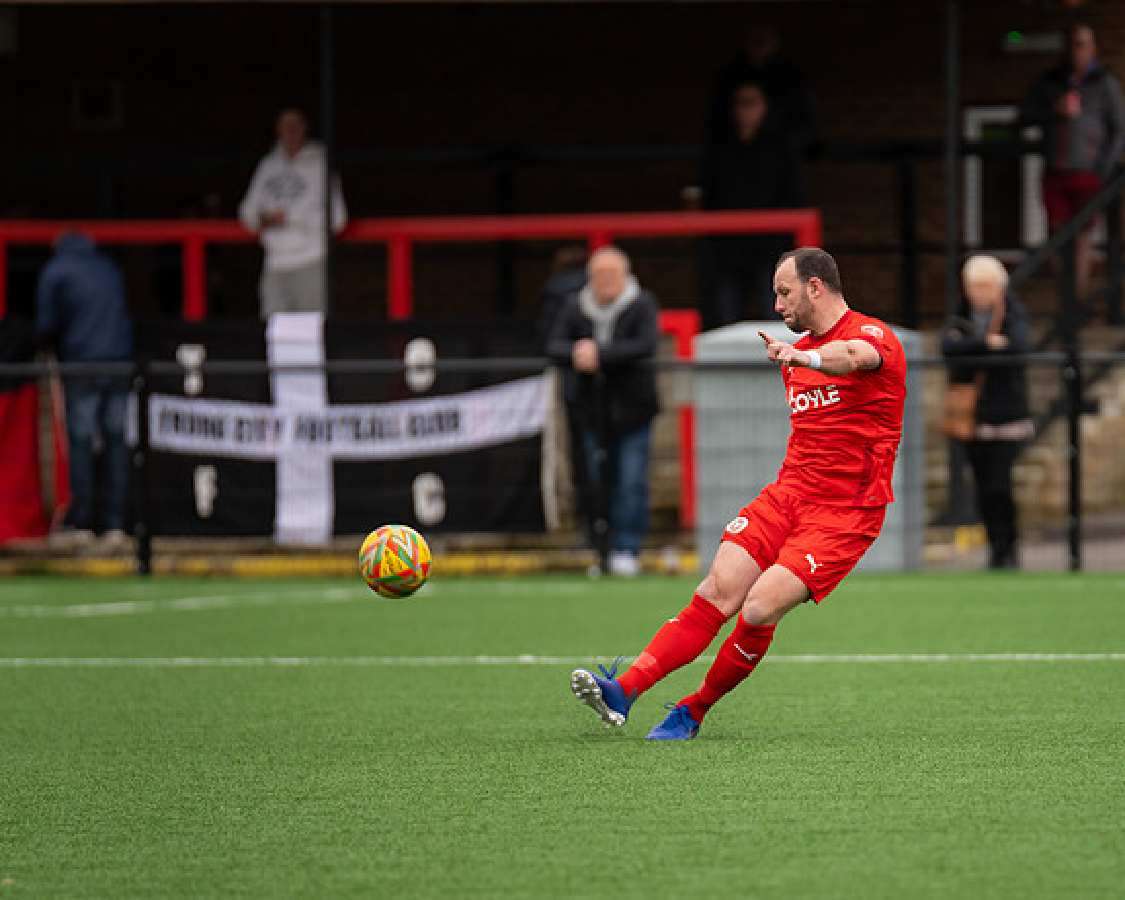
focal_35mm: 488
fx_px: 16245
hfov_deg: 4.0
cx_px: 869
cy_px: 554
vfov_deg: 3.2
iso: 400
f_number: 2.8
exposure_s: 1/2000
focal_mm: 300
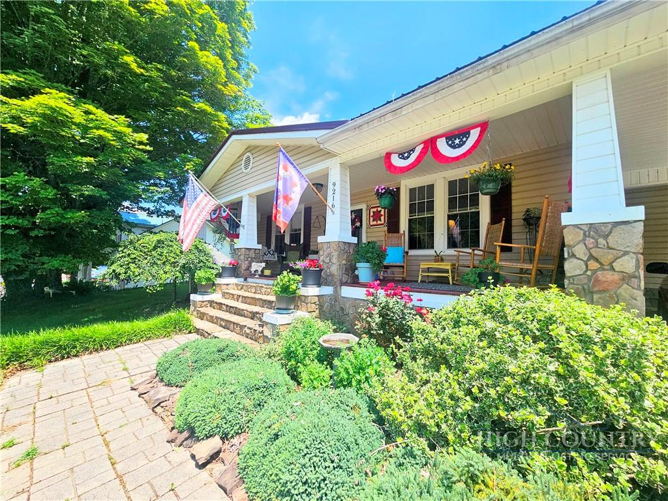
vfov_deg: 89.9
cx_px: 334
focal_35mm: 13
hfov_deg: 106.2
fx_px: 251
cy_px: 250
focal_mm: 2.2
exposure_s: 1/1449
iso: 50
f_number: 2.2
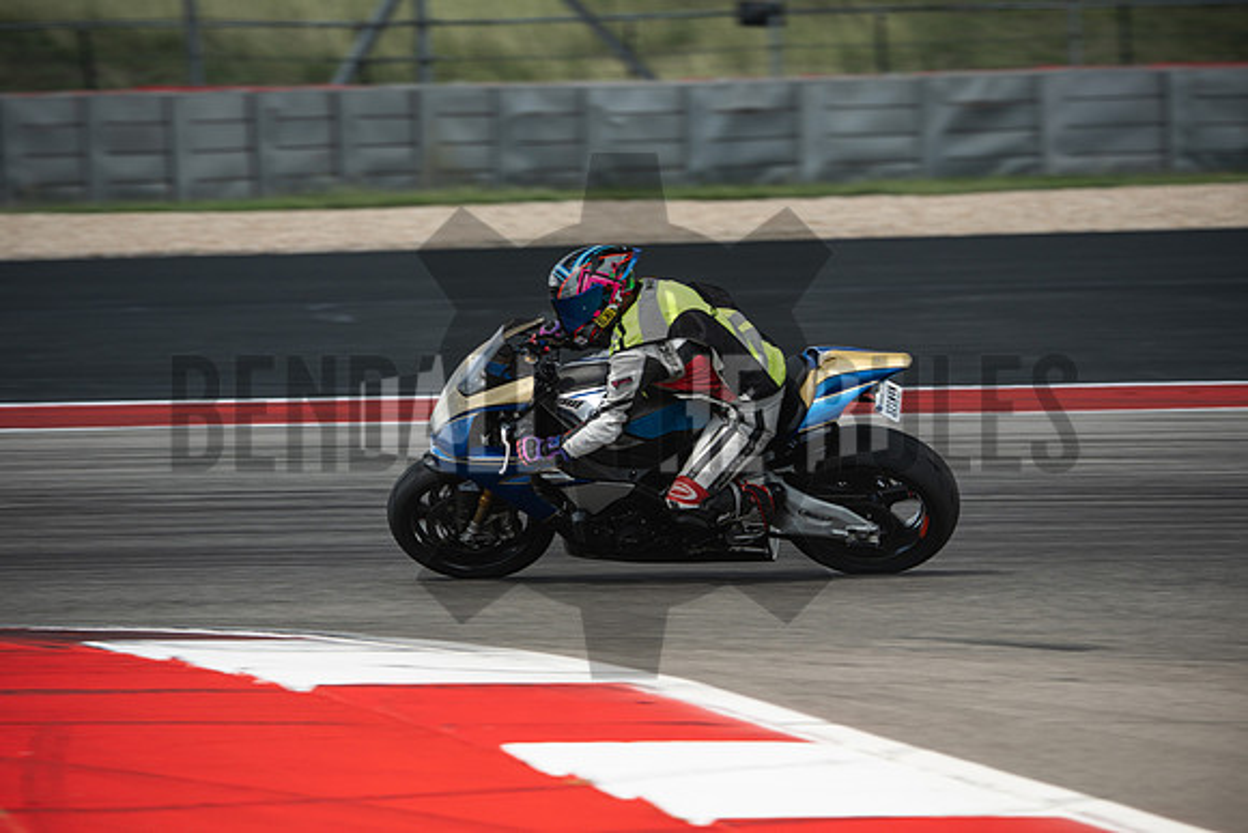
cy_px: 416
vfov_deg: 4.6
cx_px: 624
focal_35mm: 300
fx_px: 10402
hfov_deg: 6.9
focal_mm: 200
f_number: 4.5
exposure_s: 1/320
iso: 160
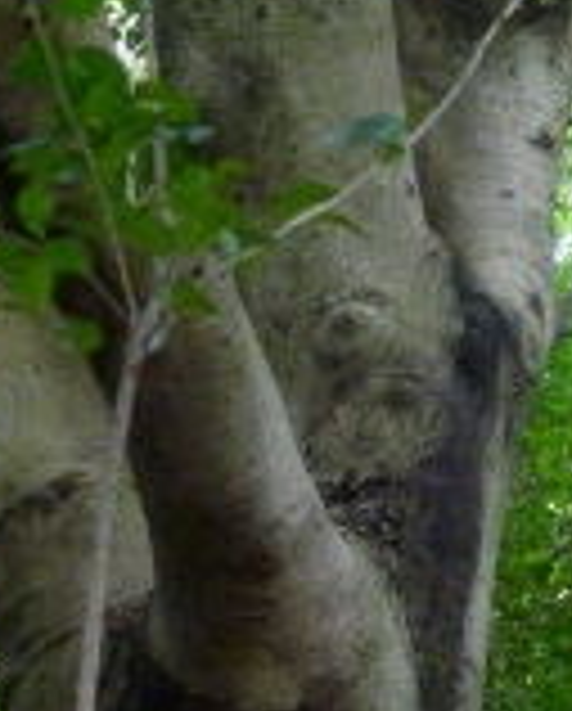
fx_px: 4558
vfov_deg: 8.9
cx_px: 421
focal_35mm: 216
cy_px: 446
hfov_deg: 7.2
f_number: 4.2
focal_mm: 12.4
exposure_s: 1/125
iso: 640
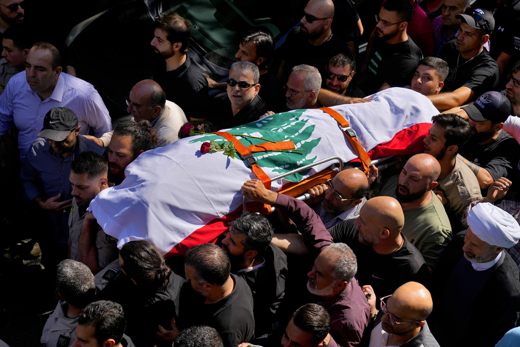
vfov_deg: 20.0
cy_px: 174
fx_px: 982
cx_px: 260
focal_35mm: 68
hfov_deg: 29.7
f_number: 4.5
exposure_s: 1/1250
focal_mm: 68
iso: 100
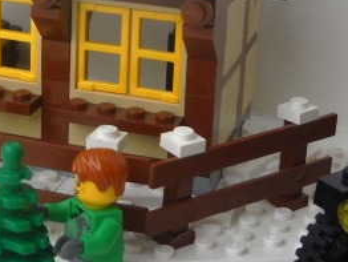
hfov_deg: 19.6
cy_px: 72
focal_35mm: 100
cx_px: 135
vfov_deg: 14.8
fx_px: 1006
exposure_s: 1/105
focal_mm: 6.72
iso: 64
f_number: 3.1
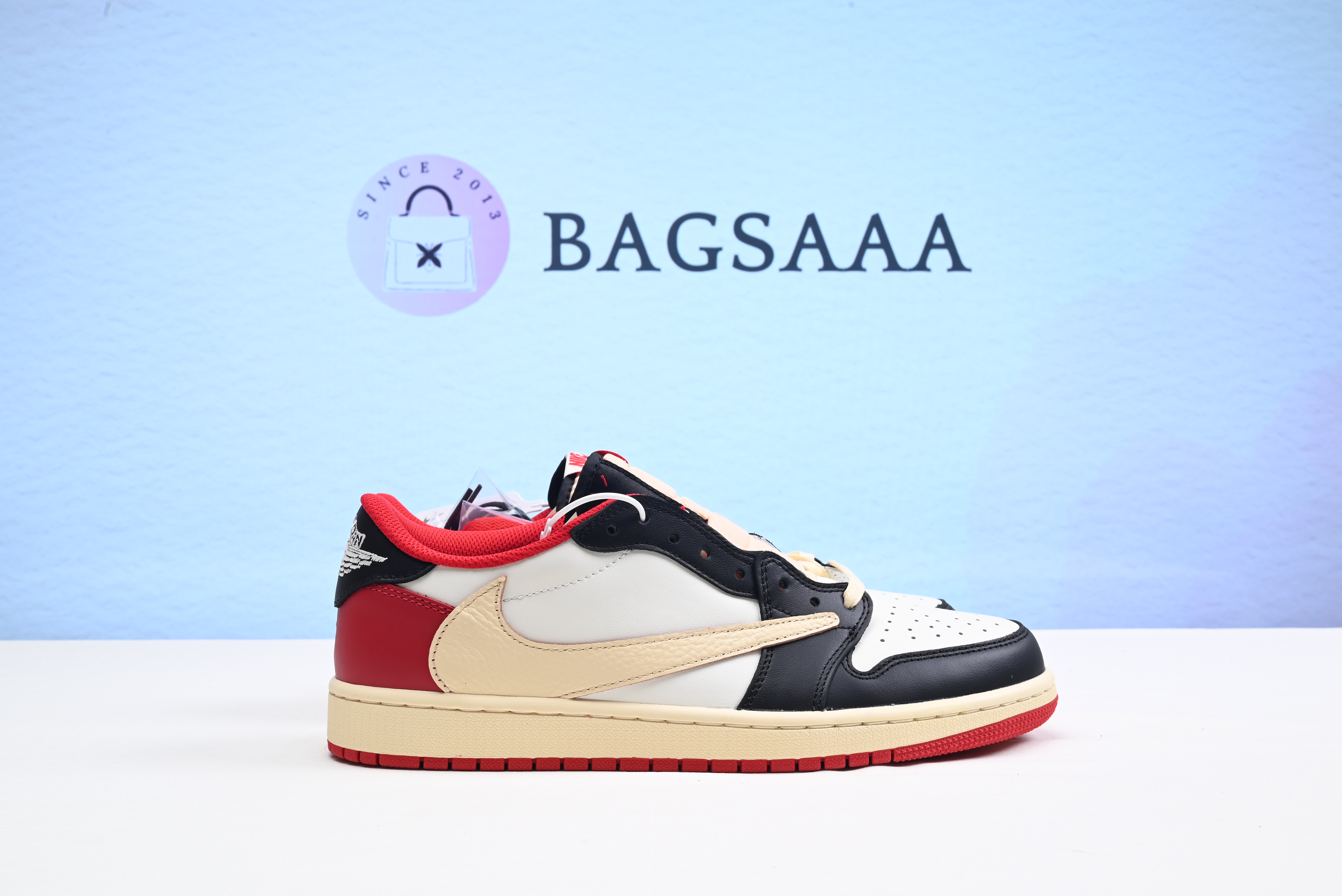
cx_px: 671
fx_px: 1454
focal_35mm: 39
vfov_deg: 34.2
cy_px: 448
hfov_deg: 49.5
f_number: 16
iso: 100
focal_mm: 39
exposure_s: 1/2
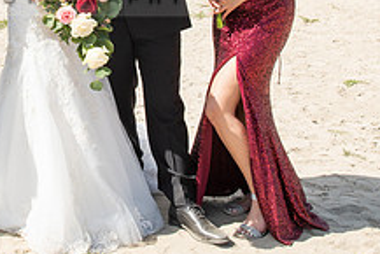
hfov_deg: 23.9
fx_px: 877
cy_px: -25
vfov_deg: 16.0
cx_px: 49
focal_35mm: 83
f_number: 11
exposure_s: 1/200
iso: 200
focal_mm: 31
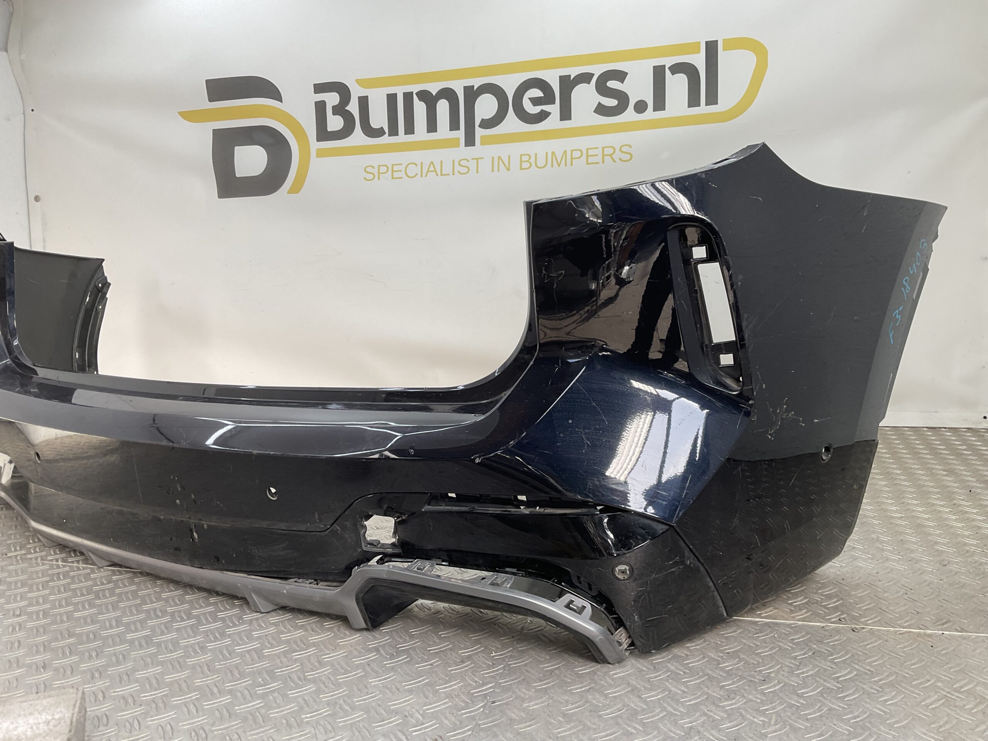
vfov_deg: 48.2
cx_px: 494
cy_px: 370
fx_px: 828
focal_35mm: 29
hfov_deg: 61.7
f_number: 1.8
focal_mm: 3
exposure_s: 1/120
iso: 16
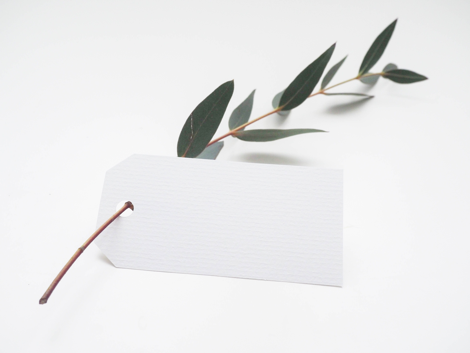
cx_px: 235
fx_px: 597
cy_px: 176
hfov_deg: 42.9
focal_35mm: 44
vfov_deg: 32.9
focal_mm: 22
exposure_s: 1/60
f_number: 6.3
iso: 800
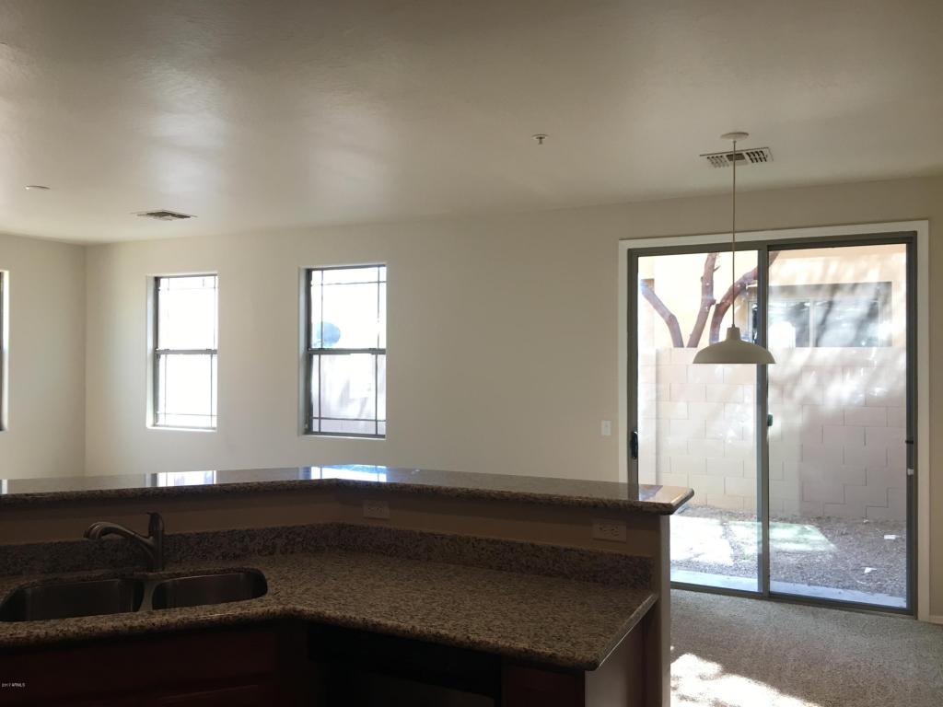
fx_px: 790
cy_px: 354
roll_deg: -0.4
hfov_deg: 61.7
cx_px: 472
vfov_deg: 48.2
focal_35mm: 29
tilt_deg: +0.0
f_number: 2.2
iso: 40
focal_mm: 4.15
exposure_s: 1/30
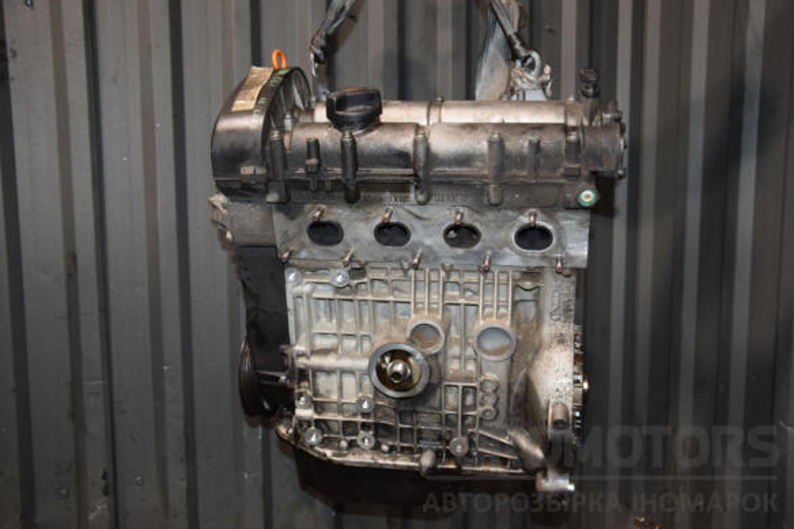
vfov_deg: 34.6
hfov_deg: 50.1
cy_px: 265
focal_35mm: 39
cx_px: 397
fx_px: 849
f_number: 5
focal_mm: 25
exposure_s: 1/60
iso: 800
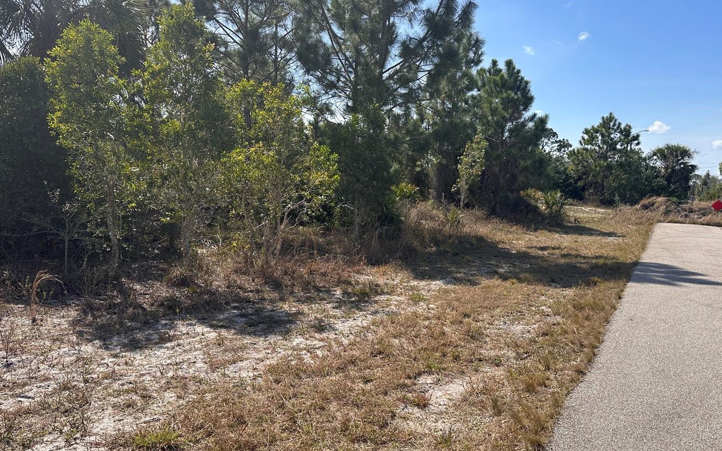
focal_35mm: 30
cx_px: 380
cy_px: 261
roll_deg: -2.2
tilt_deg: -7.6
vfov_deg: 41.7
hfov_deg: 62.9
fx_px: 590
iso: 80
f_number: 1.78
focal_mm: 6.86
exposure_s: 1/3597
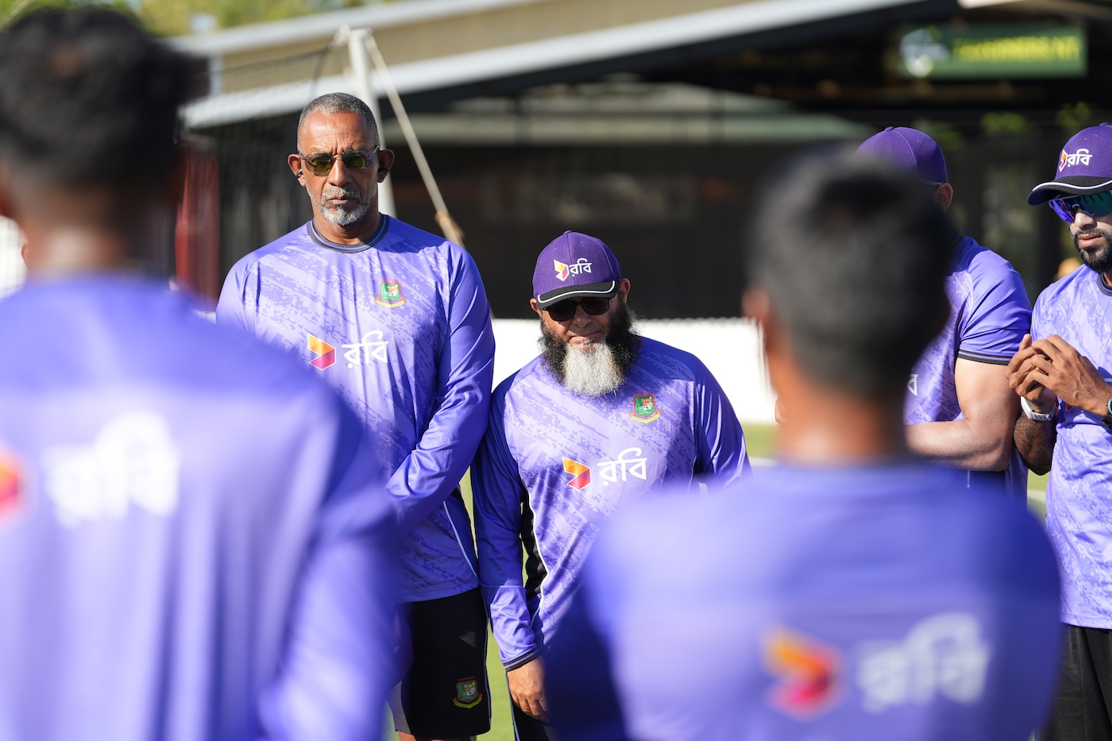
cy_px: 370
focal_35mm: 125
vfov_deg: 11.0
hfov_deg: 16.4
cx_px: 556
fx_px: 3860
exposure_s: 1/1600
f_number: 2.8
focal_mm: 125
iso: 160
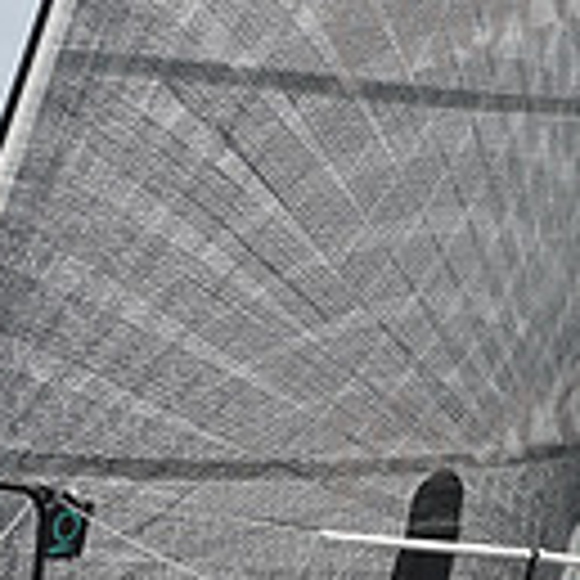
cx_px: 94
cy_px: 686
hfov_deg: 6.5
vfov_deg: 6.5
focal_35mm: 268
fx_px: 5080
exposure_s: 1/640
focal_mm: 70
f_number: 3.2
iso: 640
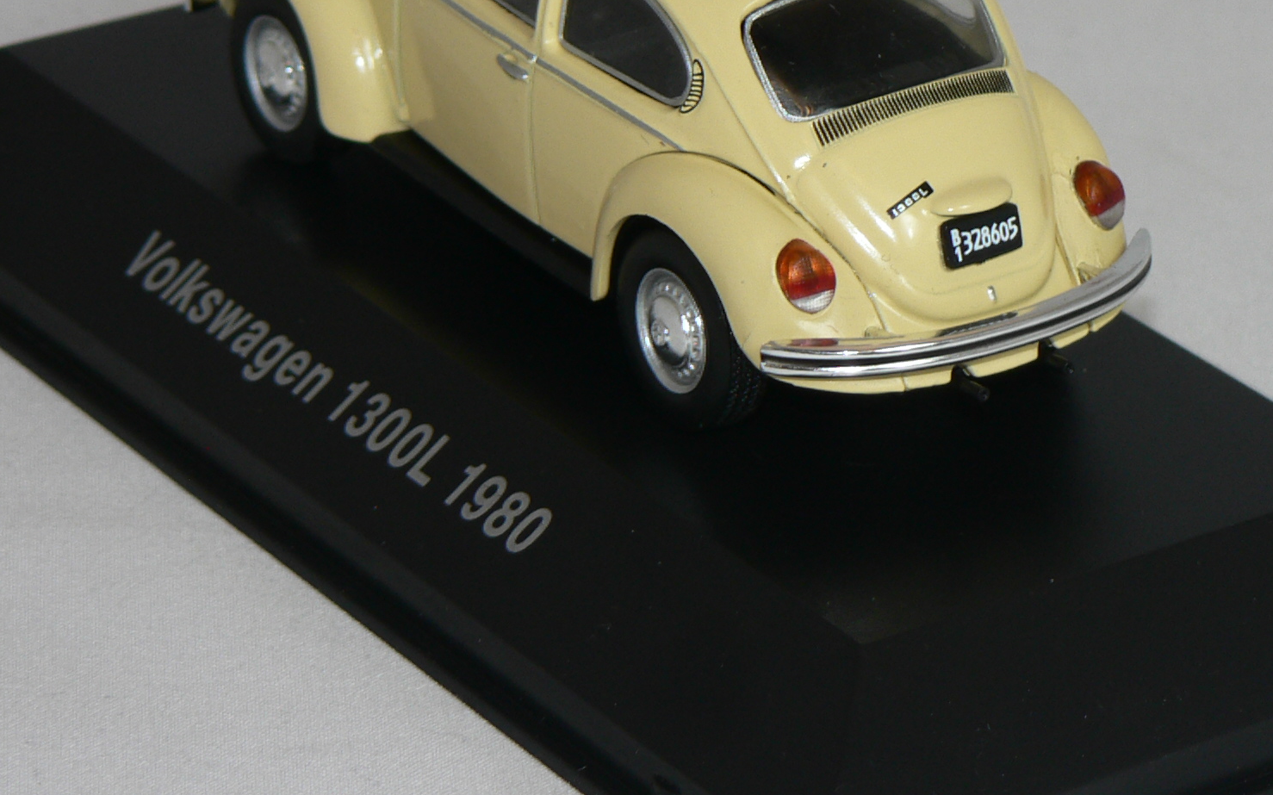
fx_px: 6625
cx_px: 812
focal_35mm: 191
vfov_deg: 6.9
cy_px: 140
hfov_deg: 11.0
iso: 80
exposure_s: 1/60
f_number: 3.2
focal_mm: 17.3
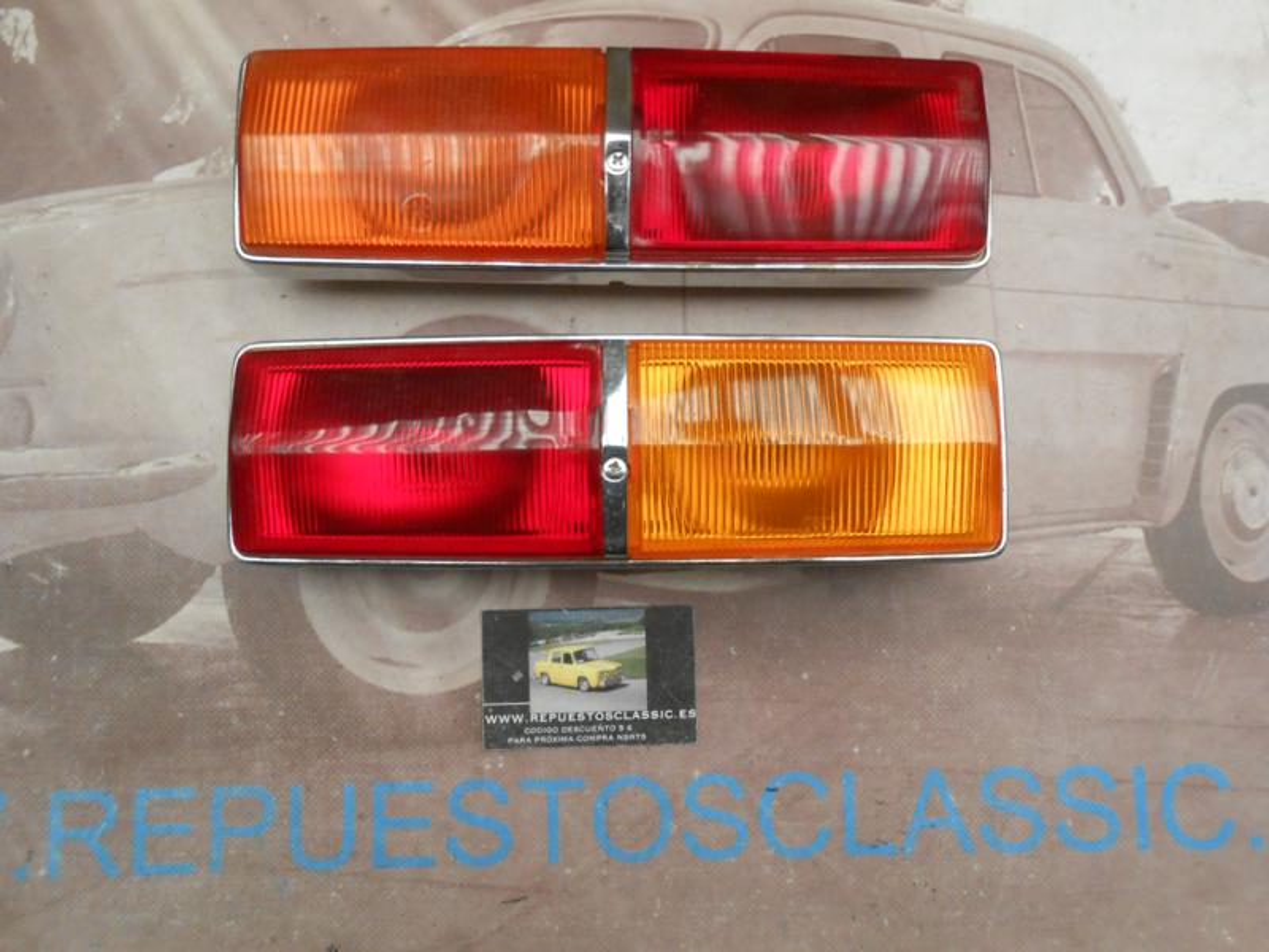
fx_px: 953
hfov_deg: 67.3
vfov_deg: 53.1
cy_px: 476
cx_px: 634
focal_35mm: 26
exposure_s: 1/30
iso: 250
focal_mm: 4.6
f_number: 3.5
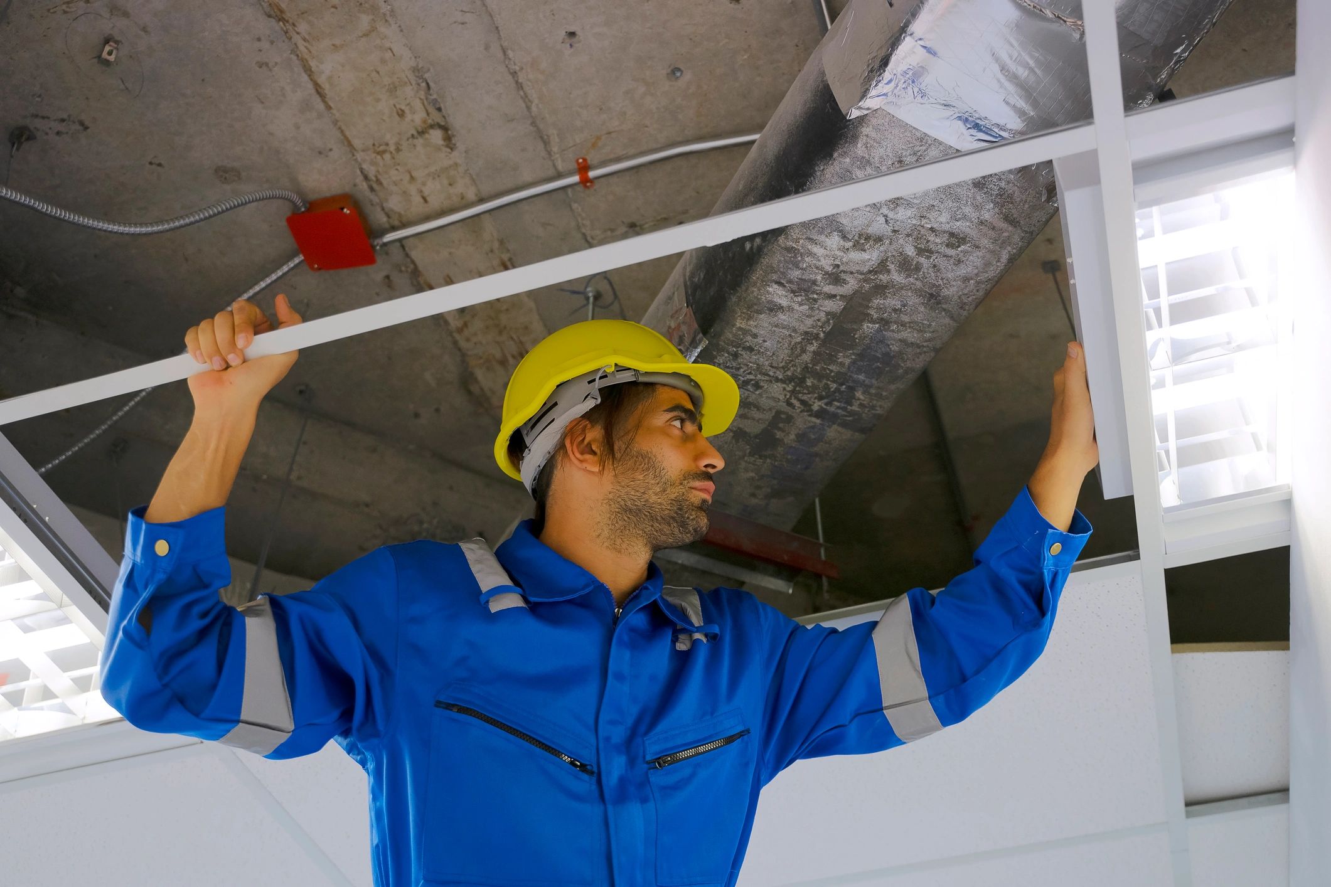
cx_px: 666
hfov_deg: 50.7
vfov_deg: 35.1
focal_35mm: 38
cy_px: 444
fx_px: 1405
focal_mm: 38
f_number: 2.8
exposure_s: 1/160
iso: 400
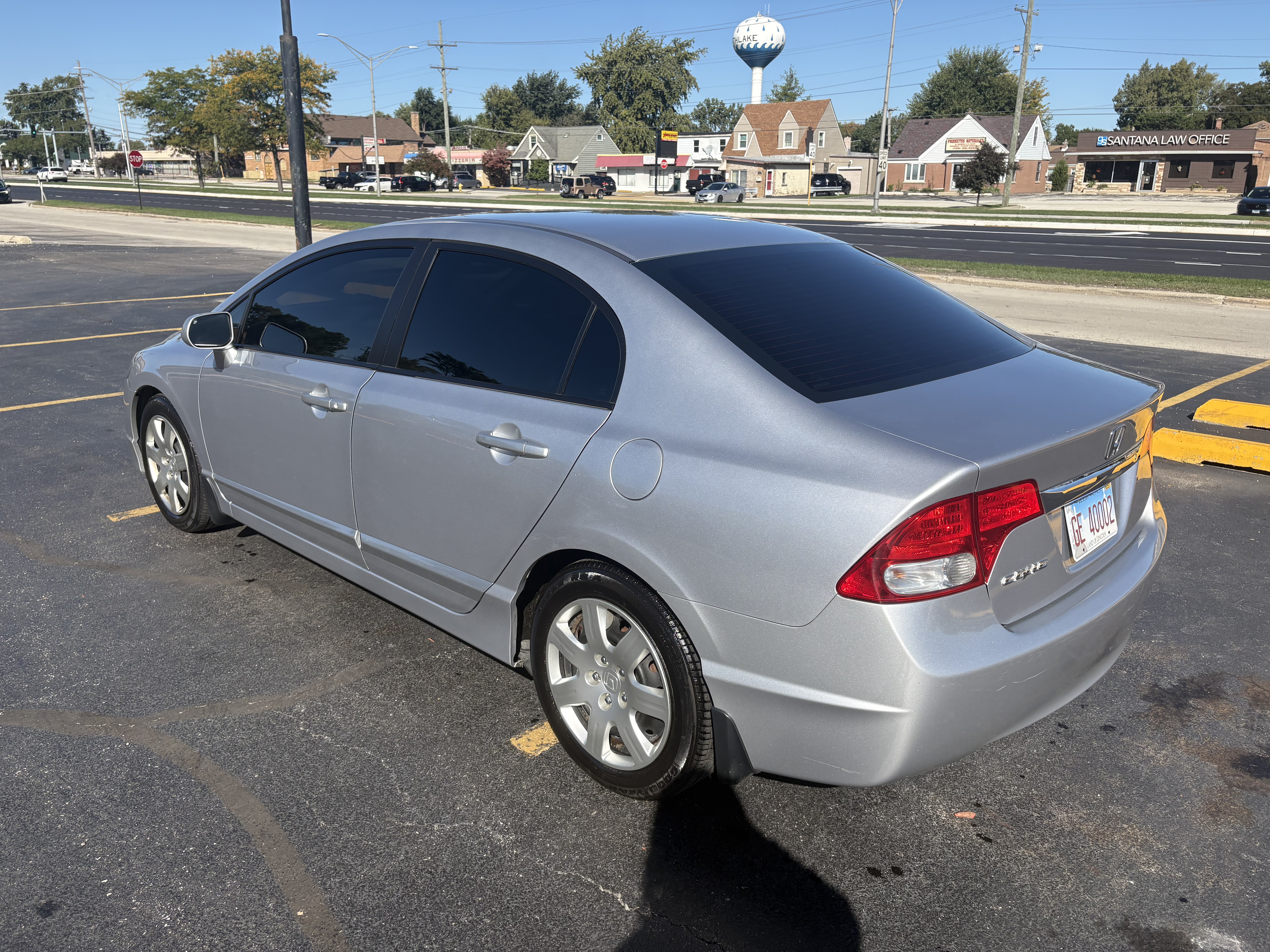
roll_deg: +0.6
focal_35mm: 26
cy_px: 476
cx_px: 635
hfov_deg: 67.3
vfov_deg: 53.1
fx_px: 954
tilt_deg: -17.5
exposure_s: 1/3279
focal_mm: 5.96
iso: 50
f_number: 1.6
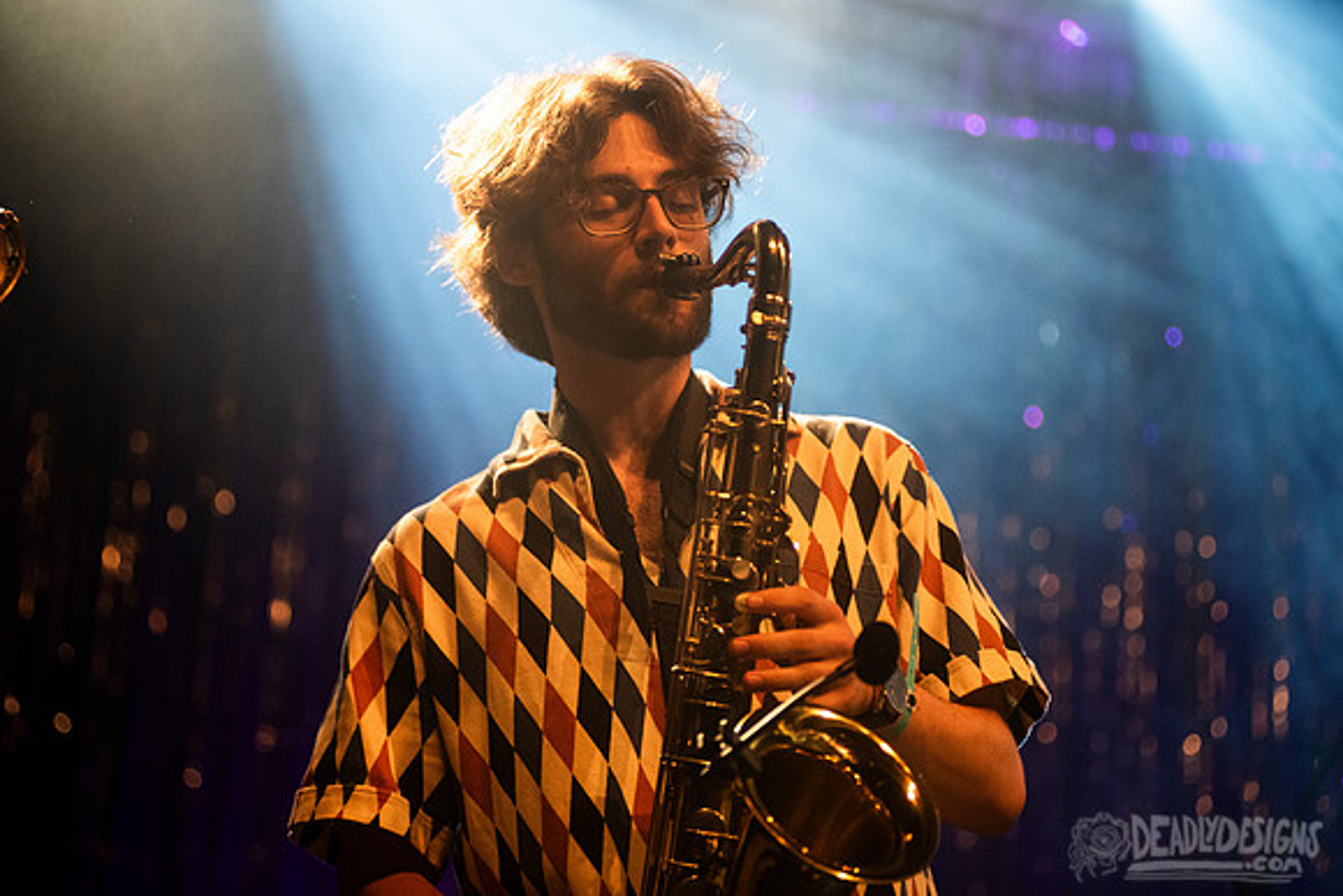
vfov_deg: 15.9
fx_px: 3203
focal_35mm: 86
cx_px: 622
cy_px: 415
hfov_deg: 23.7
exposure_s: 1/200
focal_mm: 80
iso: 2500
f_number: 3.2
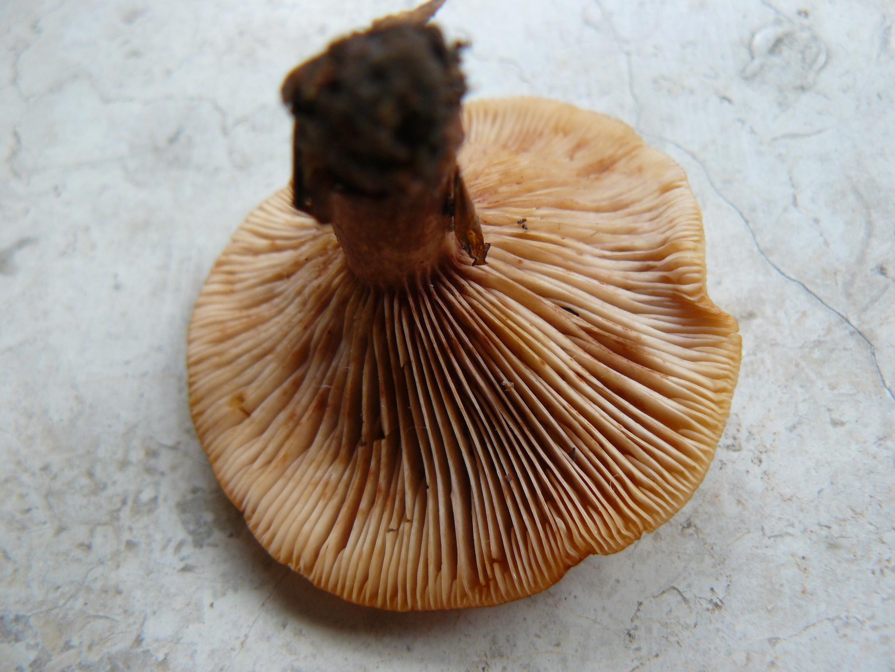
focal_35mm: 36
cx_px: 448
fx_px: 931
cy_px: 336
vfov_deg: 39.7
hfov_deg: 51.4
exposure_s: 1/40
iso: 100
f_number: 2.8
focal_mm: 6
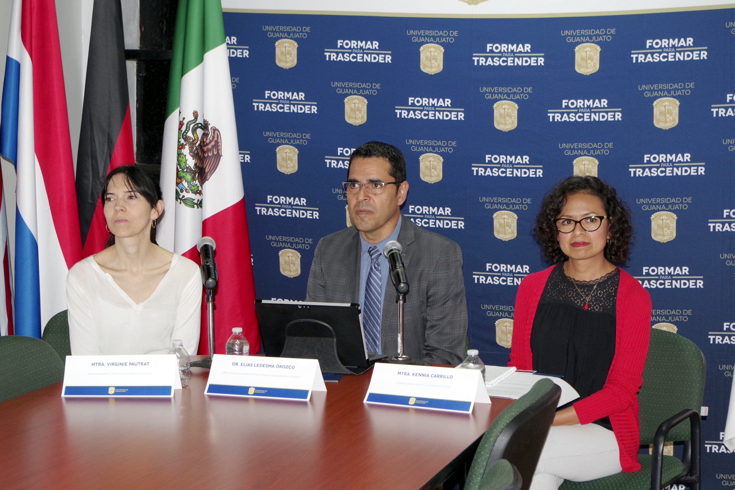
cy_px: 245
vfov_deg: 18.9
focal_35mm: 72
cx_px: 368
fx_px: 1470
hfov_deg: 28.1
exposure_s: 1/60
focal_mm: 47.5
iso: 800
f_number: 7.1
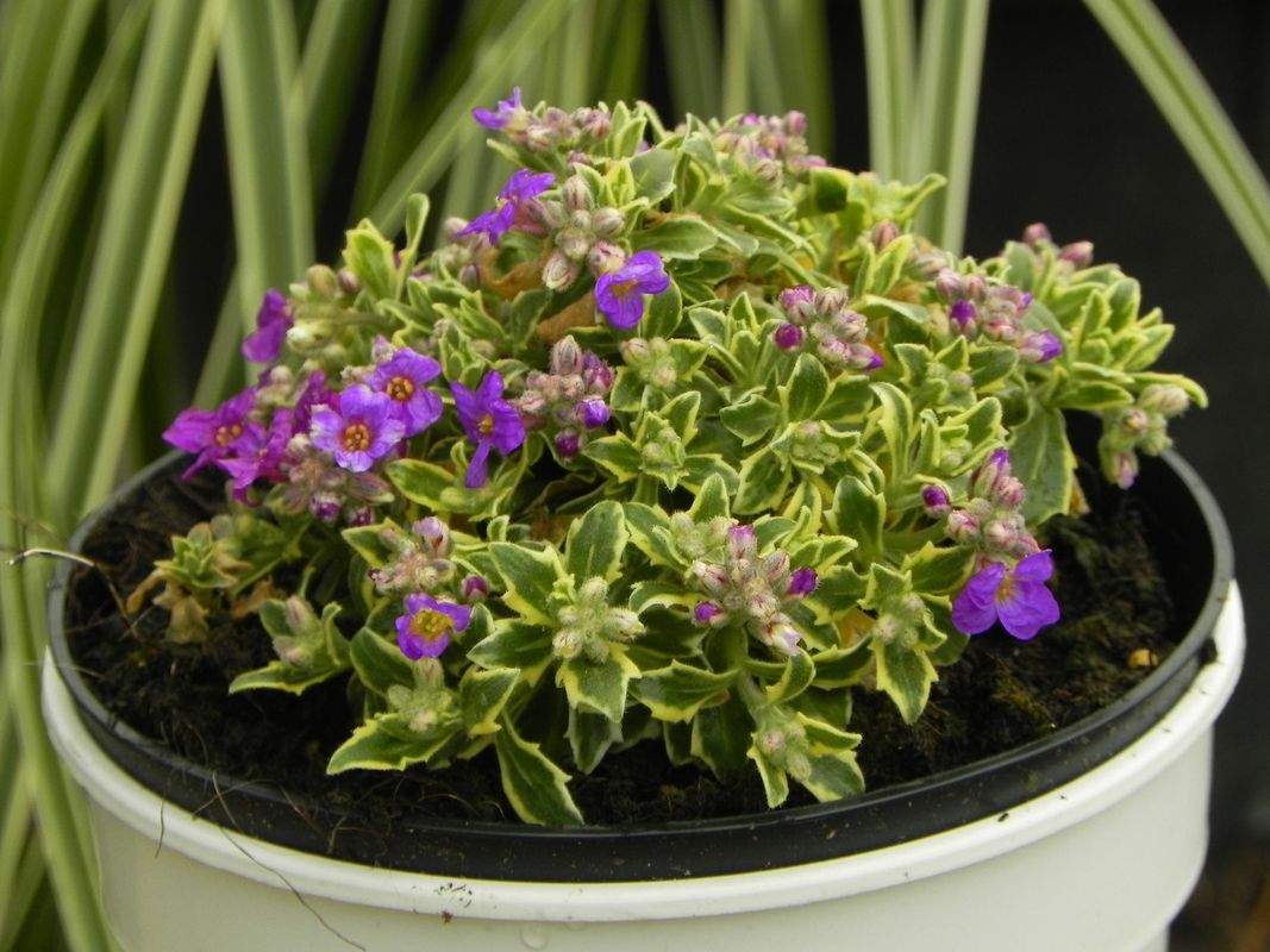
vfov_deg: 6.0
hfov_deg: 8.0
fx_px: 9061
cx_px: 635
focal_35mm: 247
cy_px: 476
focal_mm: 44
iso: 160
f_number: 5
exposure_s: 1/200
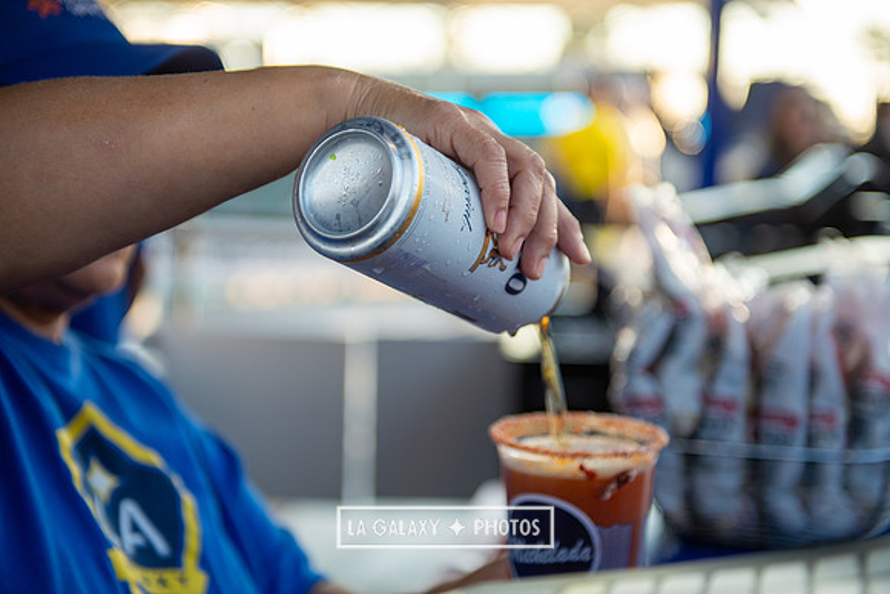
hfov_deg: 33.4
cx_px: 445
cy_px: 297
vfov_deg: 22.6
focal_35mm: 60
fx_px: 1484
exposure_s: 1/200
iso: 125
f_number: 2.8
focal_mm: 60
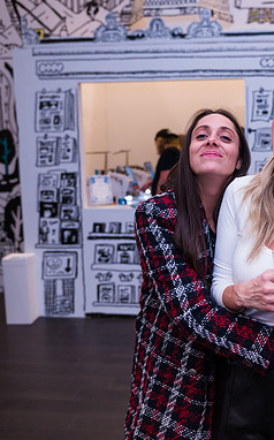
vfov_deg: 41.9
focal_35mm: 48
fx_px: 575
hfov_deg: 26.4
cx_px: 216
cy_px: 219
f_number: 3.2
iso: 1600
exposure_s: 1/400
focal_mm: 31
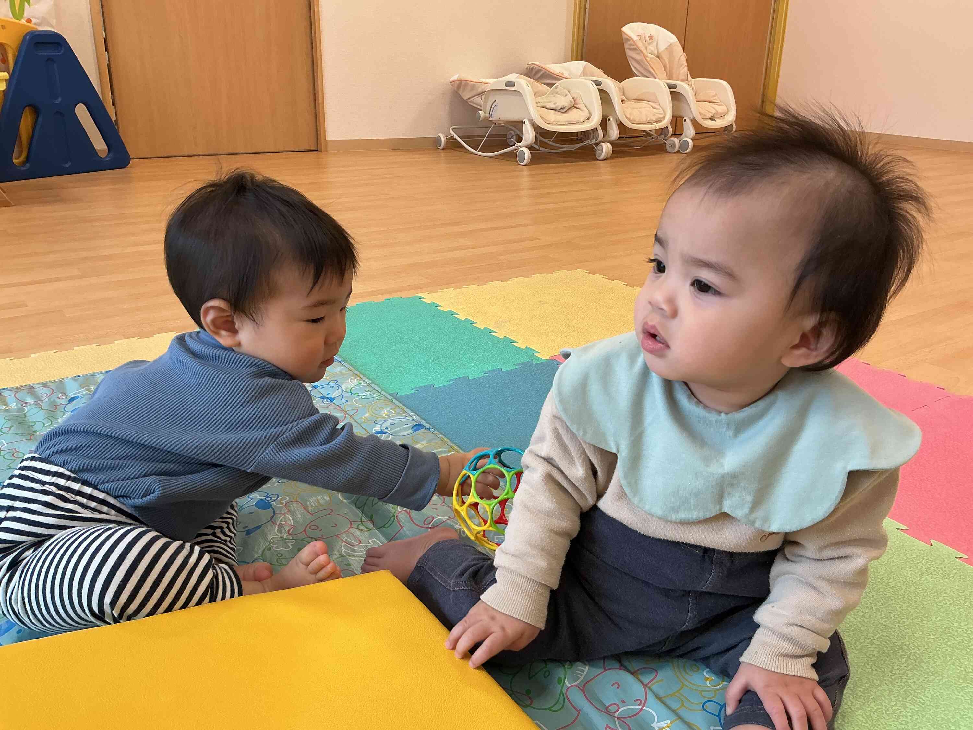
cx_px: 486
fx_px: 815
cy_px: 365
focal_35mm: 29
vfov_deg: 48.2
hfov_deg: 61.7
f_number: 1.8
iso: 40
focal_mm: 3
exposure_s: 1/120
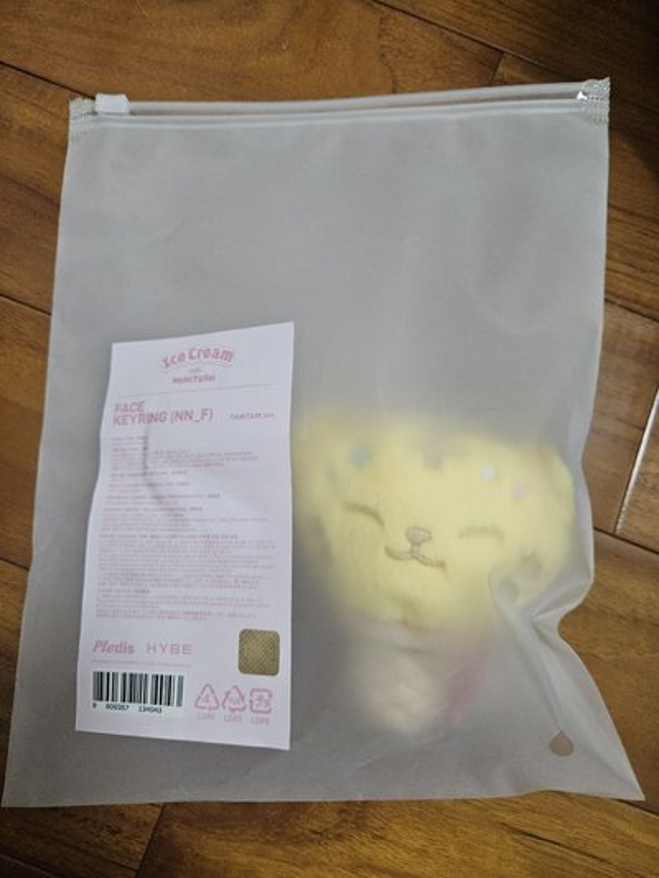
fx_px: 584
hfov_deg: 58.9
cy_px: 439
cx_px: 330
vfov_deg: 73.9
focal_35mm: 23
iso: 320
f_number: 1.8
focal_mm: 5.4
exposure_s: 1/120
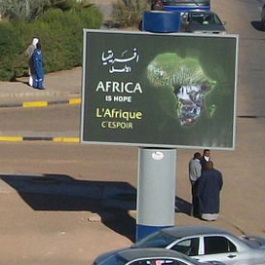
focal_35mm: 312
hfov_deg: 5.5
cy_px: 70
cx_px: -165
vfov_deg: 5.6
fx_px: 2702
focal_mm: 8.8
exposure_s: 1/200
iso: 80
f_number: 11.2
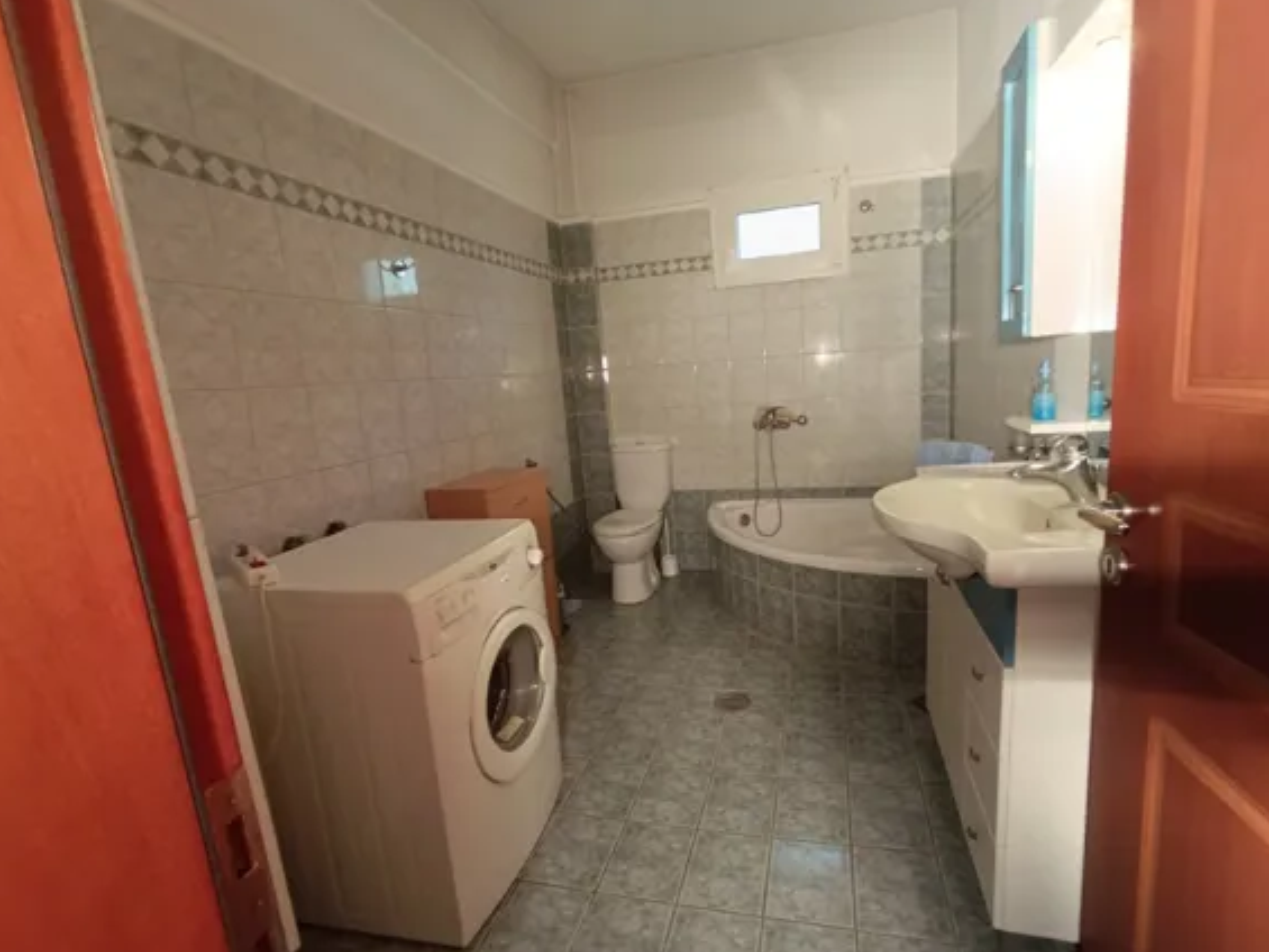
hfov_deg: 91.0
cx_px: 663
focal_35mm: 17
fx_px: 623
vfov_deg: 74.7
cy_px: 485
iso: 250
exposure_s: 1/50
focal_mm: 1.65
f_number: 2.2
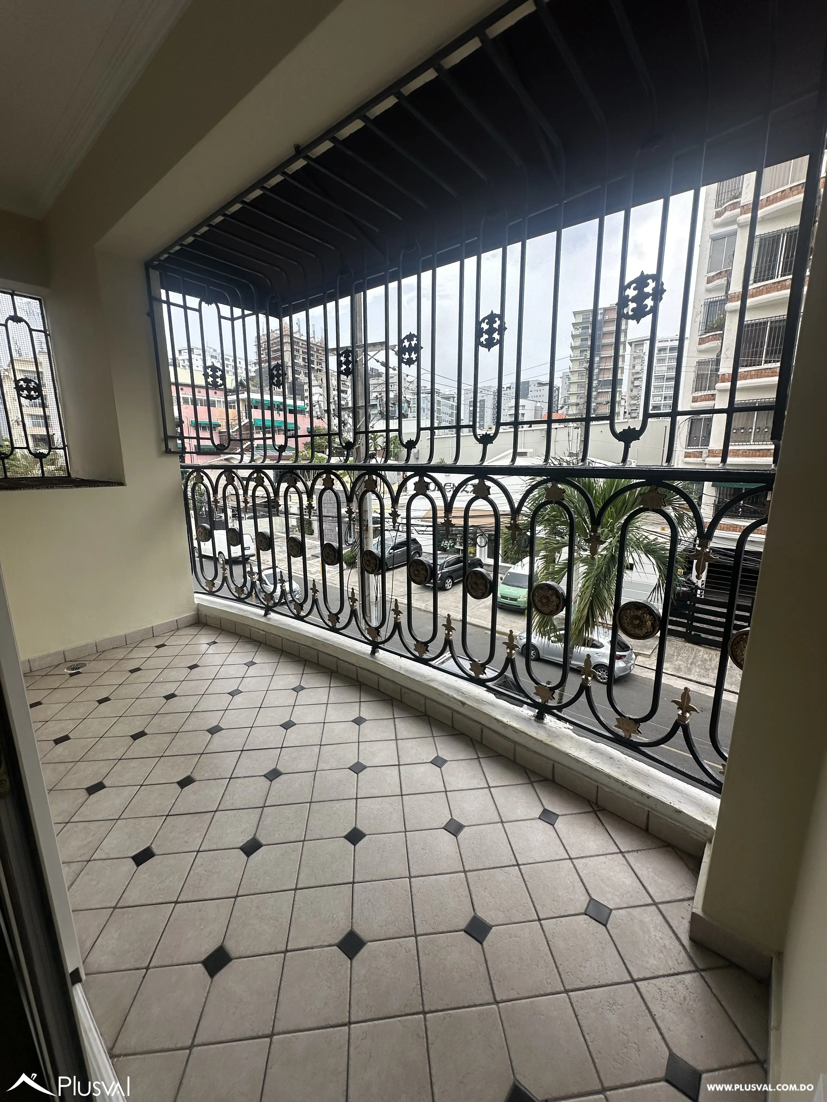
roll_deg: -0.3
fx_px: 446
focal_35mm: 14
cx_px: 414
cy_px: 551
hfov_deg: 85.7
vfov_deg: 102.1
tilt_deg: -11.2
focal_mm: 2.22
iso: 40
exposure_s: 1/315
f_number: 2.2
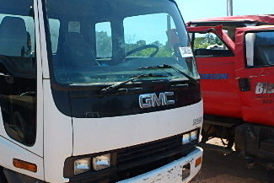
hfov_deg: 42.3
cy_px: 82
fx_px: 327
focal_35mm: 43
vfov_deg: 31.2
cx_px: 36
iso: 125
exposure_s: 1/800
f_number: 3.5
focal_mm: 3.7
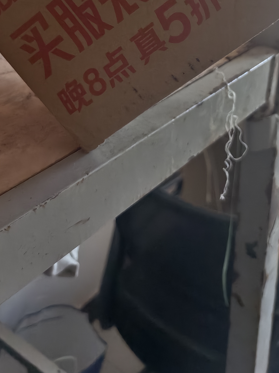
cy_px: 5
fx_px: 537
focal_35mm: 50
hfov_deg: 29.1
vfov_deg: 34.9
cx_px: 161
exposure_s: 1/500
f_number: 1.57
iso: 1303
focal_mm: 5.6
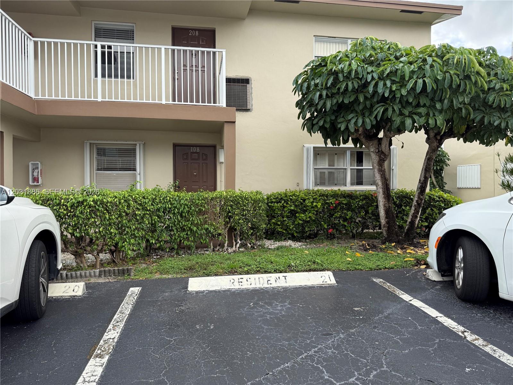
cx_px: 256
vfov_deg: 56.8
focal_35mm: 24
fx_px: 356
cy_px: 192
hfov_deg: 71.6
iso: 80
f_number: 1.78
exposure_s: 1/1018
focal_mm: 6.76
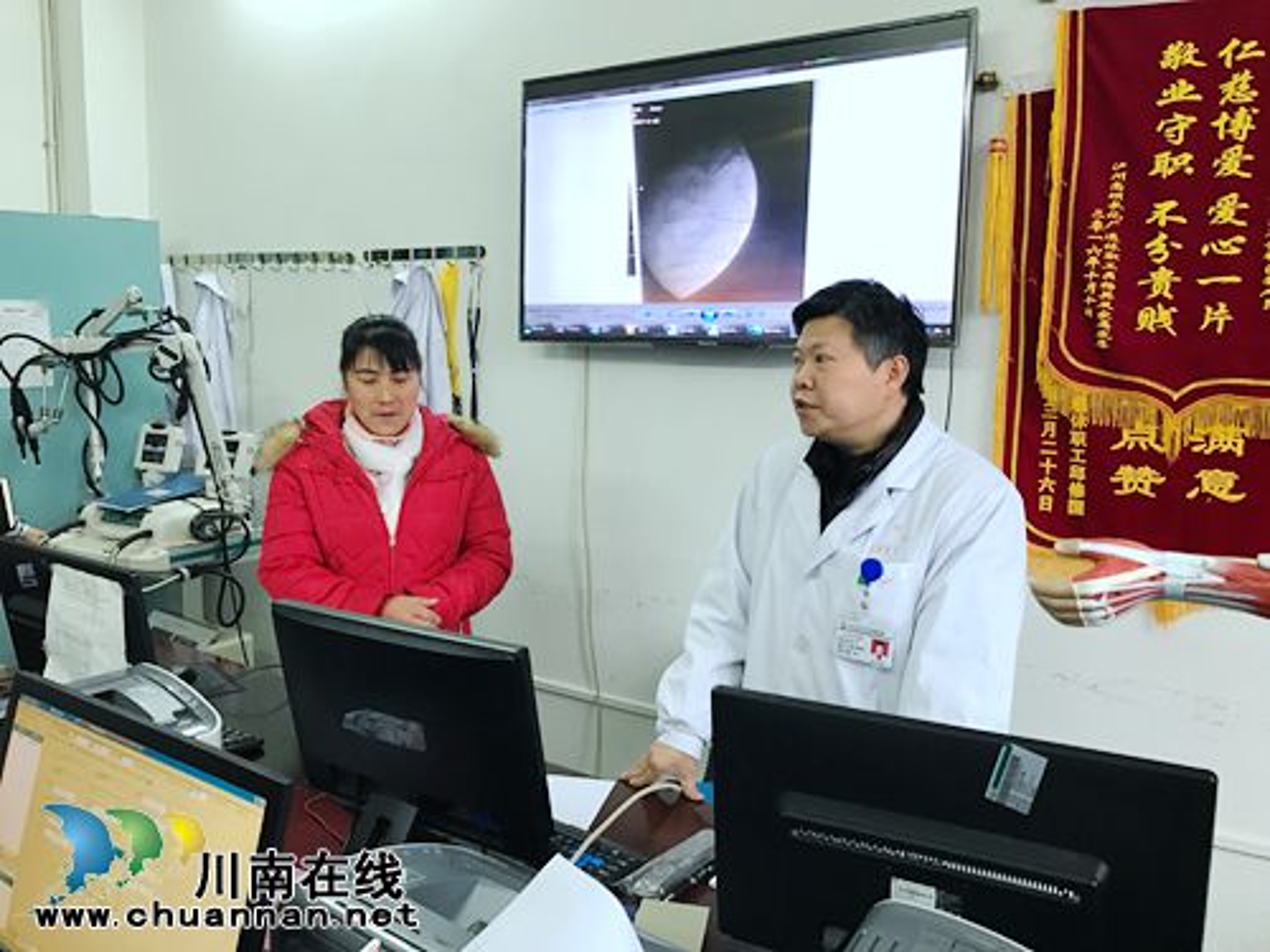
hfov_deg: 63.4
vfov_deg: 49.7
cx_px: 635
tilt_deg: -3.5
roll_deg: -1.1
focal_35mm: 28
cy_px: 476
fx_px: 1027
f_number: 1.8
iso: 40
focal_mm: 3.99
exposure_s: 1/17
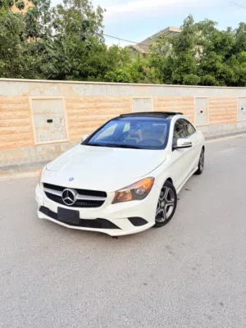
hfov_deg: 53.1
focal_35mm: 26
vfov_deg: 67.3
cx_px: 123
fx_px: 246
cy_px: 164
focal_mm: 5.96
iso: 40
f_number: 1.6
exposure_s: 1/121
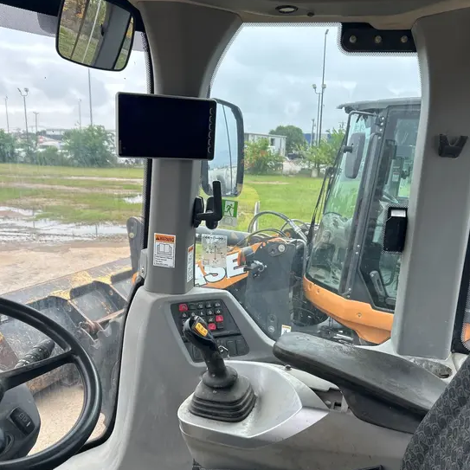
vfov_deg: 52.4
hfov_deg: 52.5
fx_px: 476
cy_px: 259
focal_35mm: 31
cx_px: 236
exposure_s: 1/350
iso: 50
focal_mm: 5.7
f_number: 1.5
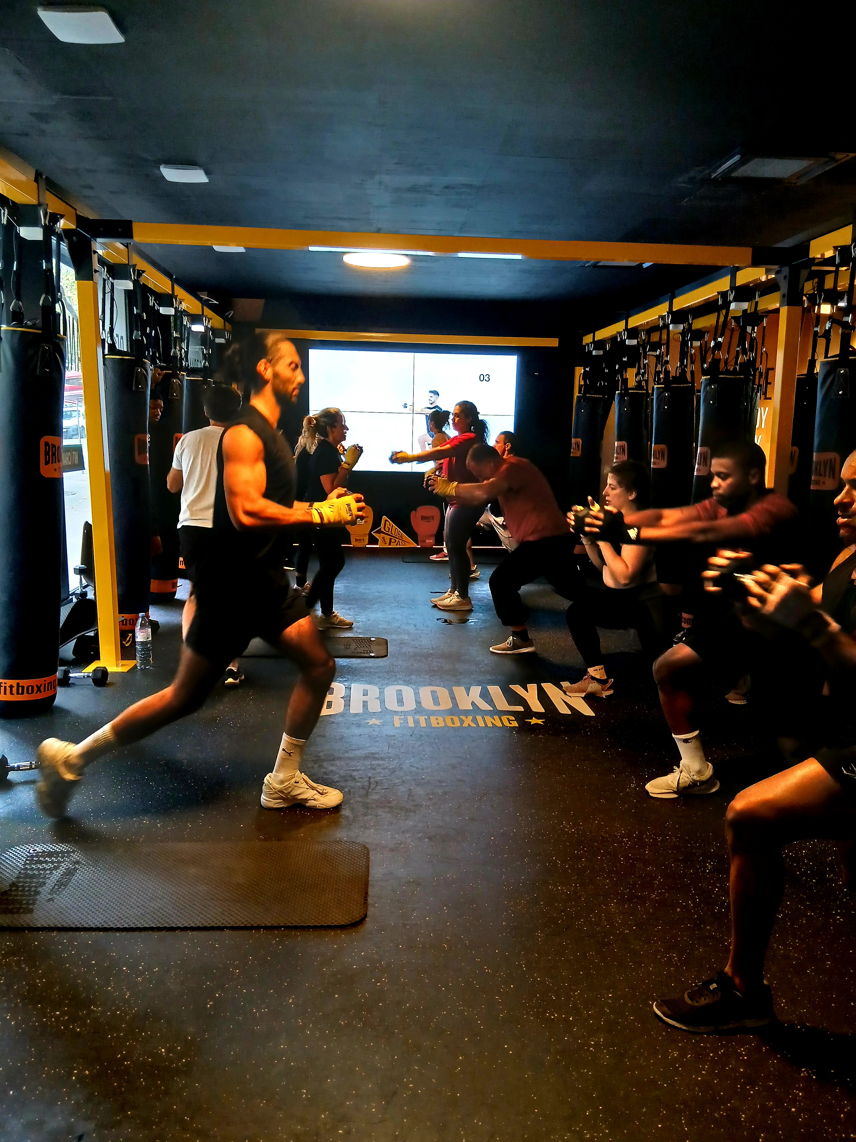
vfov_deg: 67.3
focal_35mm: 26
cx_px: 428
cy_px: 571
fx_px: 857
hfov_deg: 53.1
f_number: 1.8
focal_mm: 3.98
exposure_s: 1/25.1
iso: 250
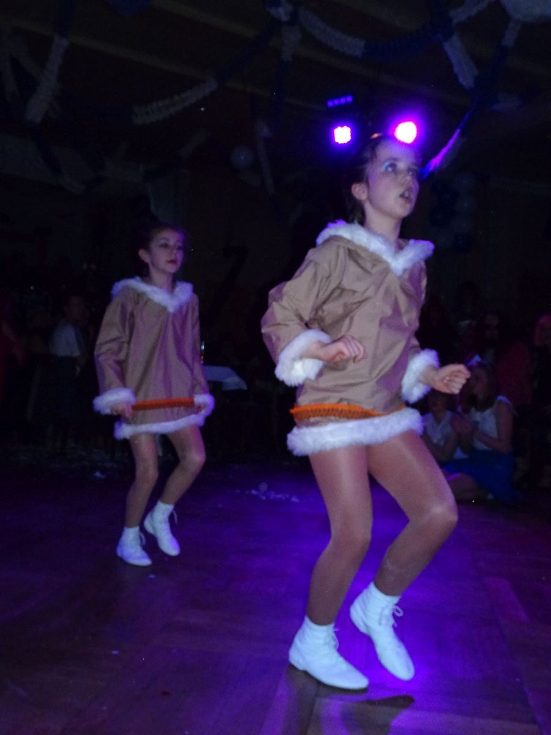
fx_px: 679
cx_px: 276
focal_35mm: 32
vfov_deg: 56.8
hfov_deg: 44.2
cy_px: 368
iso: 800
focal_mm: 5.43
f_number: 4
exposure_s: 1/800
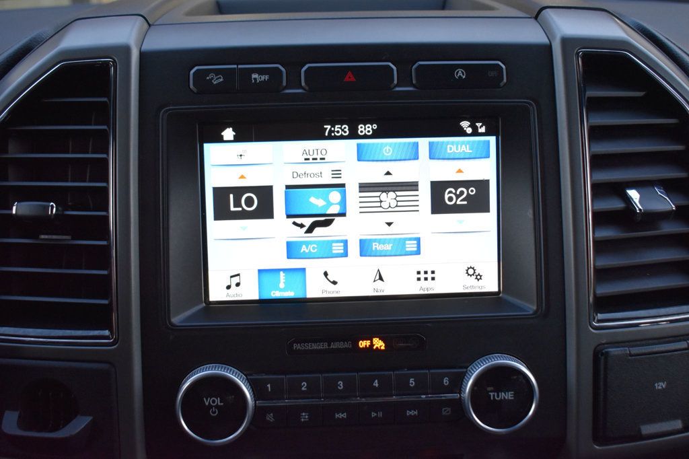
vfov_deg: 31.9
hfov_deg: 46.4
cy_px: 230
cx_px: 344
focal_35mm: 42
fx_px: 804
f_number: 4.2
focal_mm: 28
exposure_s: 1/125
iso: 1250
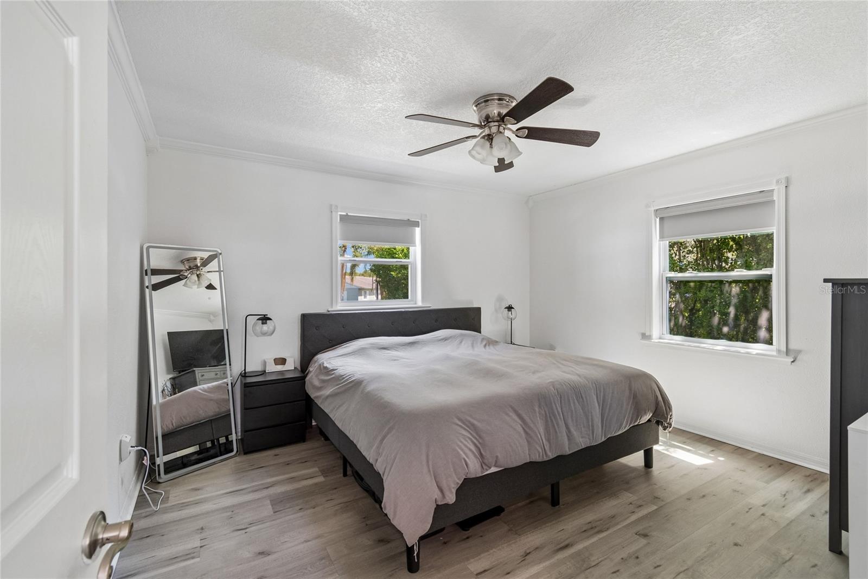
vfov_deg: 77.3
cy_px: 290
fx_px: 362
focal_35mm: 15
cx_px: 434
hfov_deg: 100.4
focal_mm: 10
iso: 100
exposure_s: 1/2.5
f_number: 7.1
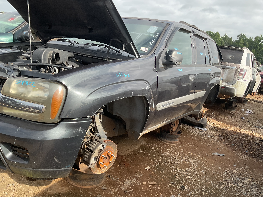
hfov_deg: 61.7
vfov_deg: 48.2
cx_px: 132
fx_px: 220
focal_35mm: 29
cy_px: 98
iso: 16
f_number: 1.8
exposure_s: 1/759
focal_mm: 3
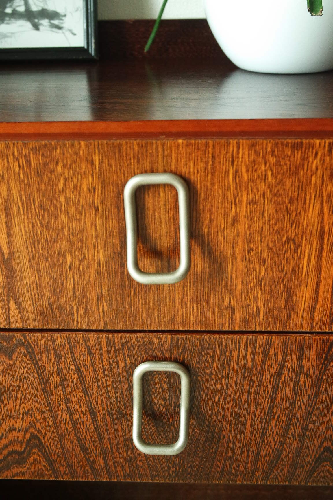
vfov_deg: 42.7
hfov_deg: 29.2
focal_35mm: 46
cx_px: 166
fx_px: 638
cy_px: 250
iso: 1600
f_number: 6.3
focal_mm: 30
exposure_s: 1/100
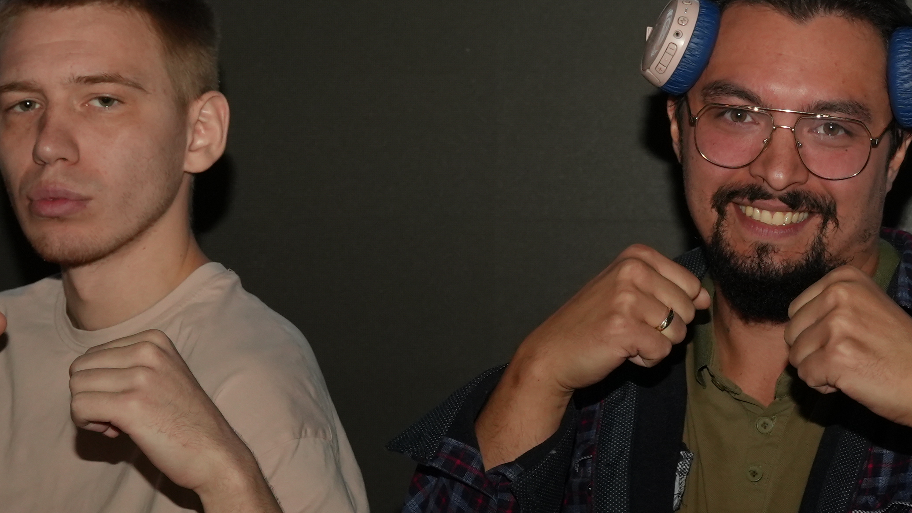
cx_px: 701
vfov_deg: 10.3
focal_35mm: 118
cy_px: 192
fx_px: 2855
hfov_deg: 18.0
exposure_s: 1/200
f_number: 5
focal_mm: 33.3
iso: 1250
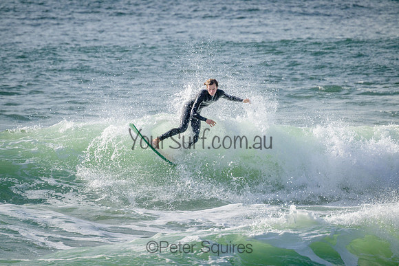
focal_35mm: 800
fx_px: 8868
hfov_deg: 2.6
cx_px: 200
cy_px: 133
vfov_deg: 1.7
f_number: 11
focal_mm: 800
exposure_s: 1/2000
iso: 640
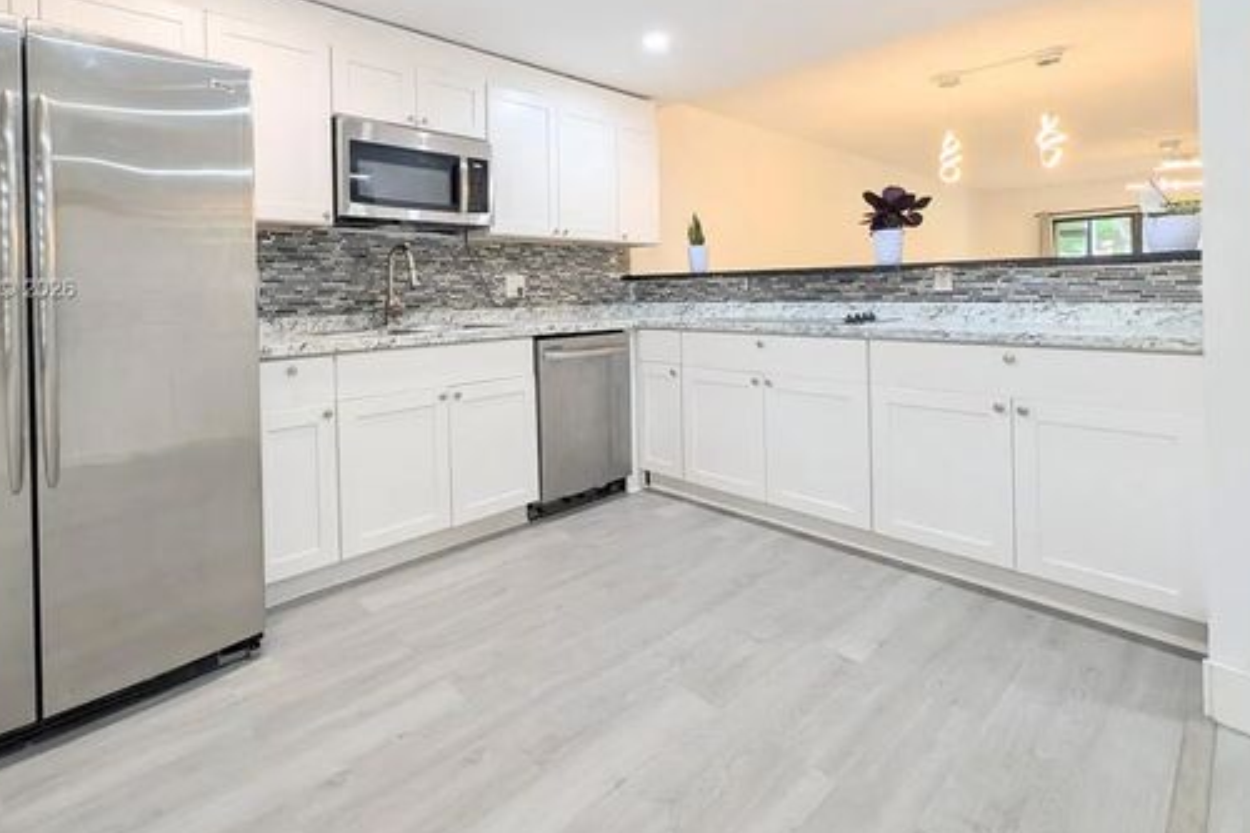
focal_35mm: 16
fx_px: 555
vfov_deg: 71.9
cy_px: 290
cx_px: 562
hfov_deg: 96.4
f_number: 1.7
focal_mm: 2.02
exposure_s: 1/120
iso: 90
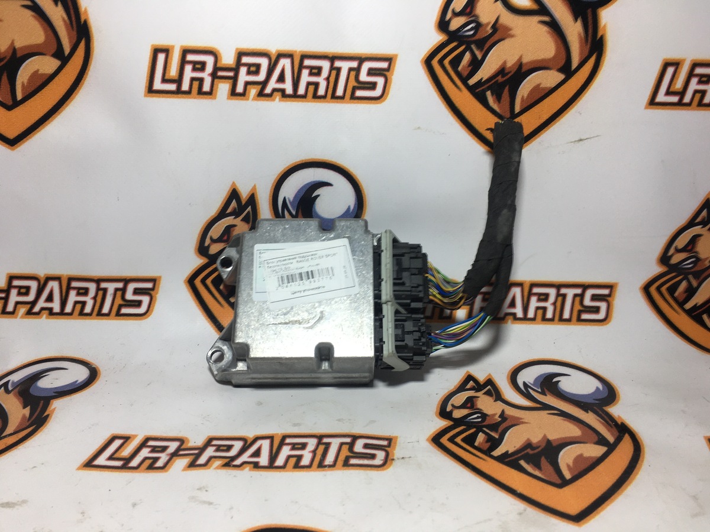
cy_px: 266
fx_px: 595
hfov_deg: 61.7
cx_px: 355
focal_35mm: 29
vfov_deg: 48.2
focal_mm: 4.15
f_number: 2.2
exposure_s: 1/100
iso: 25
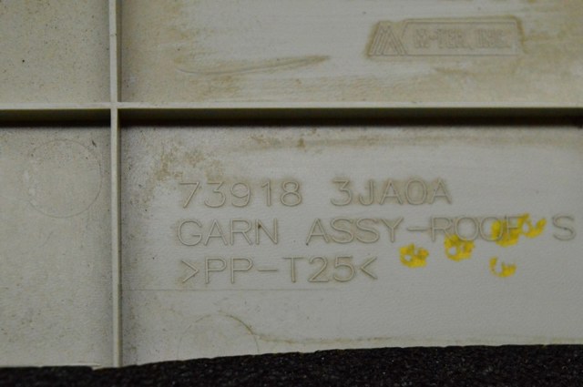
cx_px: 292
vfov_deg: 16.5
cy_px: 194
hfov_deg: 24.6
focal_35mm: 82
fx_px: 1334
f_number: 10
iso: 6400
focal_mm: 55
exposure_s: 1/400
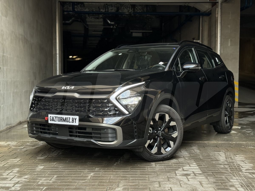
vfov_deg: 30.3
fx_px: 354
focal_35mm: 48
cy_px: 96
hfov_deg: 39.7
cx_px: 128
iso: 100
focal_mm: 6.86
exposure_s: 1/89
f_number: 1.78
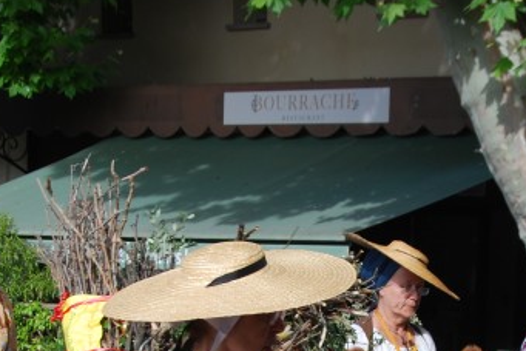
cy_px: 416
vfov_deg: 10.1
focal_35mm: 134
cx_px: 347
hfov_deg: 15.3
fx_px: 1960
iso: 100
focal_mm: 34
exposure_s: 1/200
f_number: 7.1
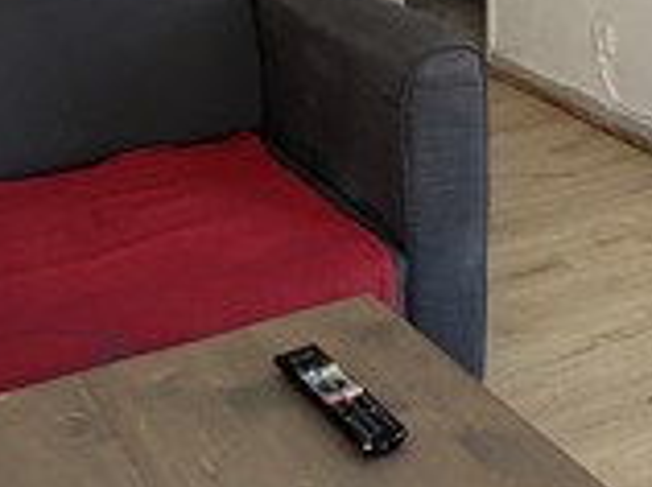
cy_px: -83
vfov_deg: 19.6
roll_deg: -1.3
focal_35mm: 71
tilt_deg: -10.8
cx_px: 619
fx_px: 1335
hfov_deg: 26.3
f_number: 2.2
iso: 160
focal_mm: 2.22
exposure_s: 1/121
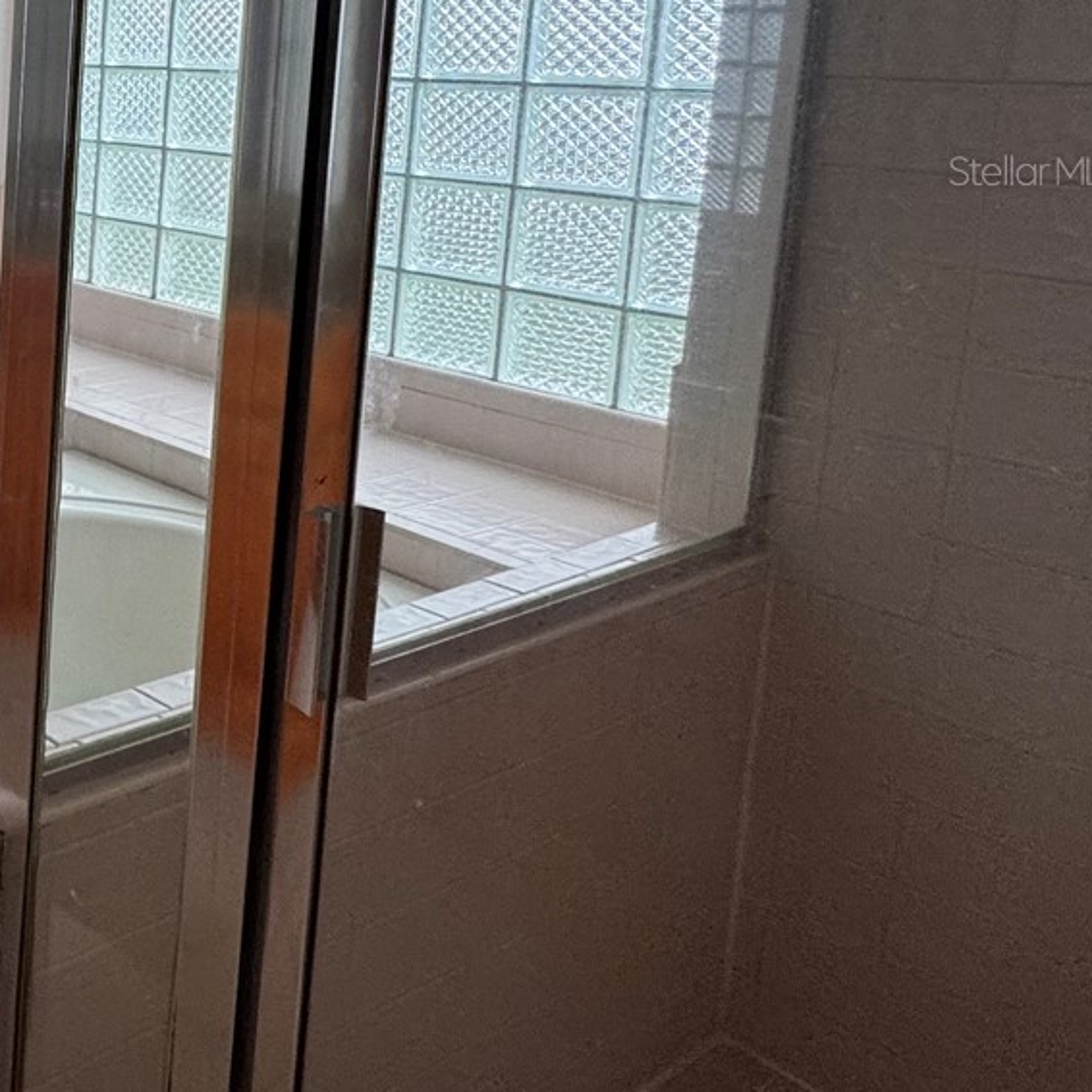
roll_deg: -0.3
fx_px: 1249
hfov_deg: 32.0
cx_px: -413
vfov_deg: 44.2
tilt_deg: -5.7
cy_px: 170
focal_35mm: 35
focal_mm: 2.22
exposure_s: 1/120
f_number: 2.2
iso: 160
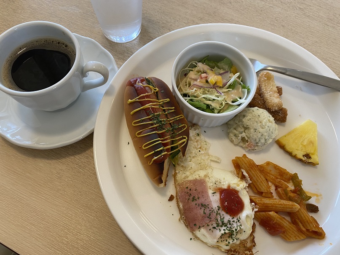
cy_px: 128
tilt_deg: -68.1
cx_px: 170
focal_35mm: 26
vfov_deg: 53.1
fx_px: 255
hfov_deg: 67.3
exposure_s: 1/60
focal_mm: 4.25
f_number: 1.8
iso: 80
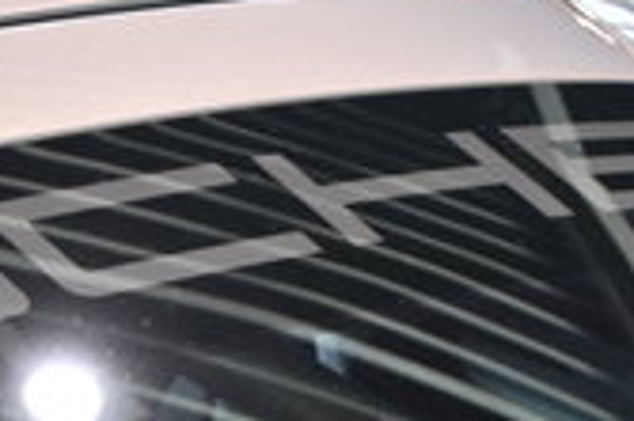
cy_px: 550
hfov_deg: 9.5
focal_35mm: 210
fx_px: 3703
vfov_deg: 6.5
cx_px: -271
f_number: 4.8
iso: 450
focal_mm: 30.5
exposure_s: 1/125
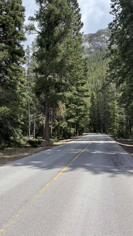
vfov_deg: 69.9
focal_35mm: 27
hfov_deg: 42.4
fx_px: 169
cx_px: 87
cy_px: 119
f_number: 1.78
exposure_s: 1/3145
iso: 80
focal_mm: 6.76
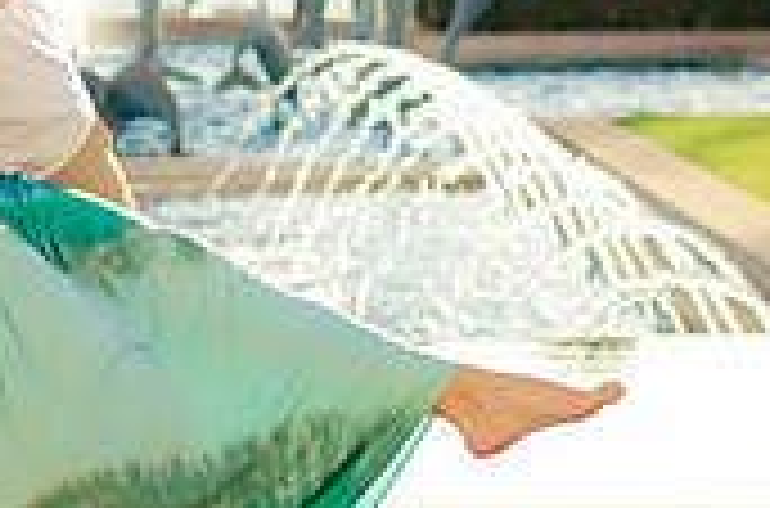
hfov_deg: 8.0
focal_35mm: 255
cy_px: 11
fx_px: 5439
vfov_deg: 5.3
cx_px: -180
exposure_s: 1/1000
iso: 400
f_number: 2.8
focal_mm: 50
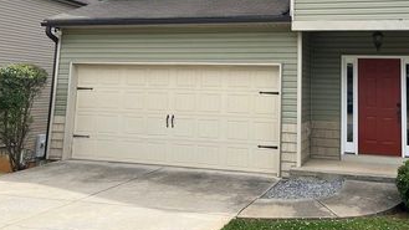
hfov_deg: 46.9
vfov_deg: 26.8
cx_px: 260
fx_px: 466
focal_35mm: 43
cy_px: 23
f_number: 1.6
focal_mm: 5.1
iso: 50
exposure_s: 1/2688
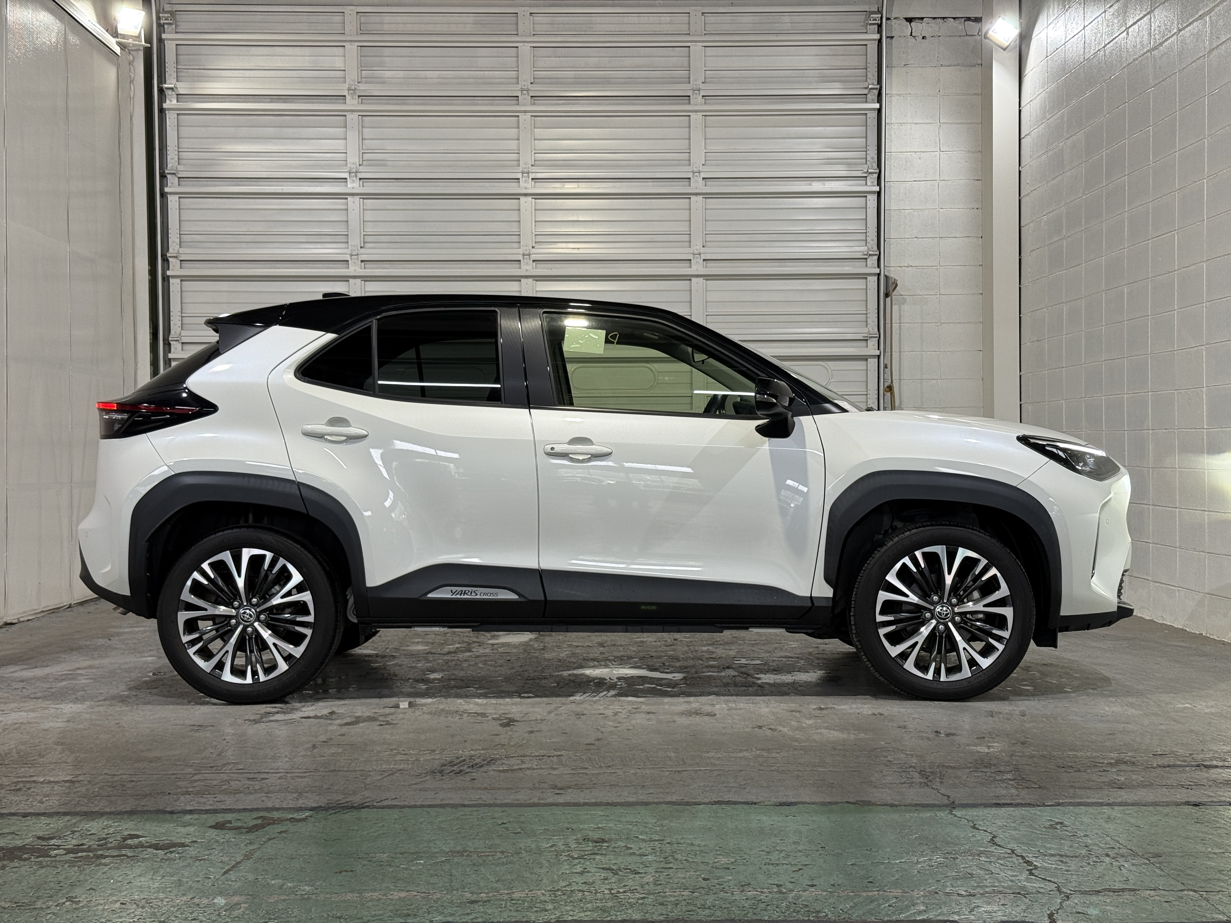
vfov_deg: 30.3
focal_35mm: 48
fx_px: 1707
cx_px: 616
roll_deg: +0.0
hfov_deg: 39.7
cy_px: 462
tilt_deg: -0.1
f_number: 1.78
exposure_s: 1/60
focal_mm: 6.76
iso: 64
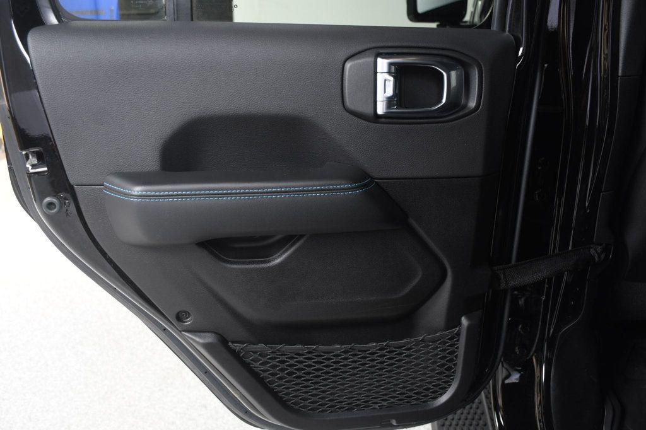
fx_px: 592
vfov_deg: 39.9
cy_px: 215
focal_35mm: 33
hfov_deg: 57.2
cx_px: 323
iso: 100
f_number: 3.5
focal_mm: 22
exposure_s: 1/160
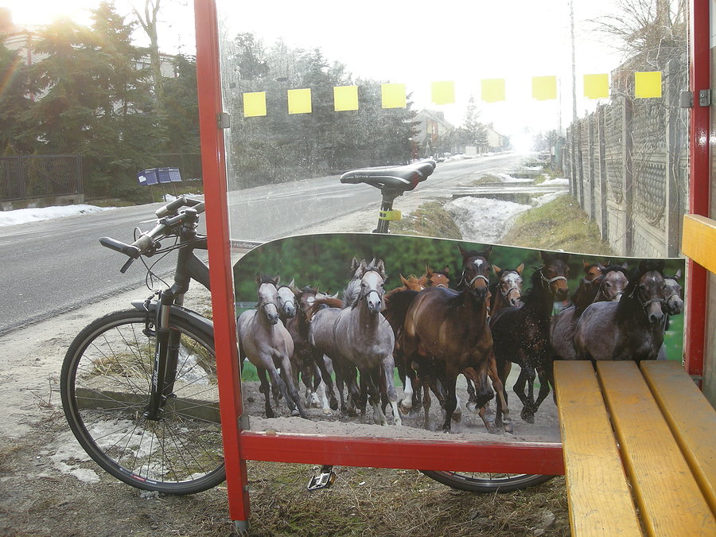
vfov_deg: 40.7
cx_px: 358
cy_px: 268
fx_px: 724
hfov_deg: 52.6
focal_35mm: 35
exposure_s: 1/93
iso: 50
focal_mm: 5.7
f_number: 2.8
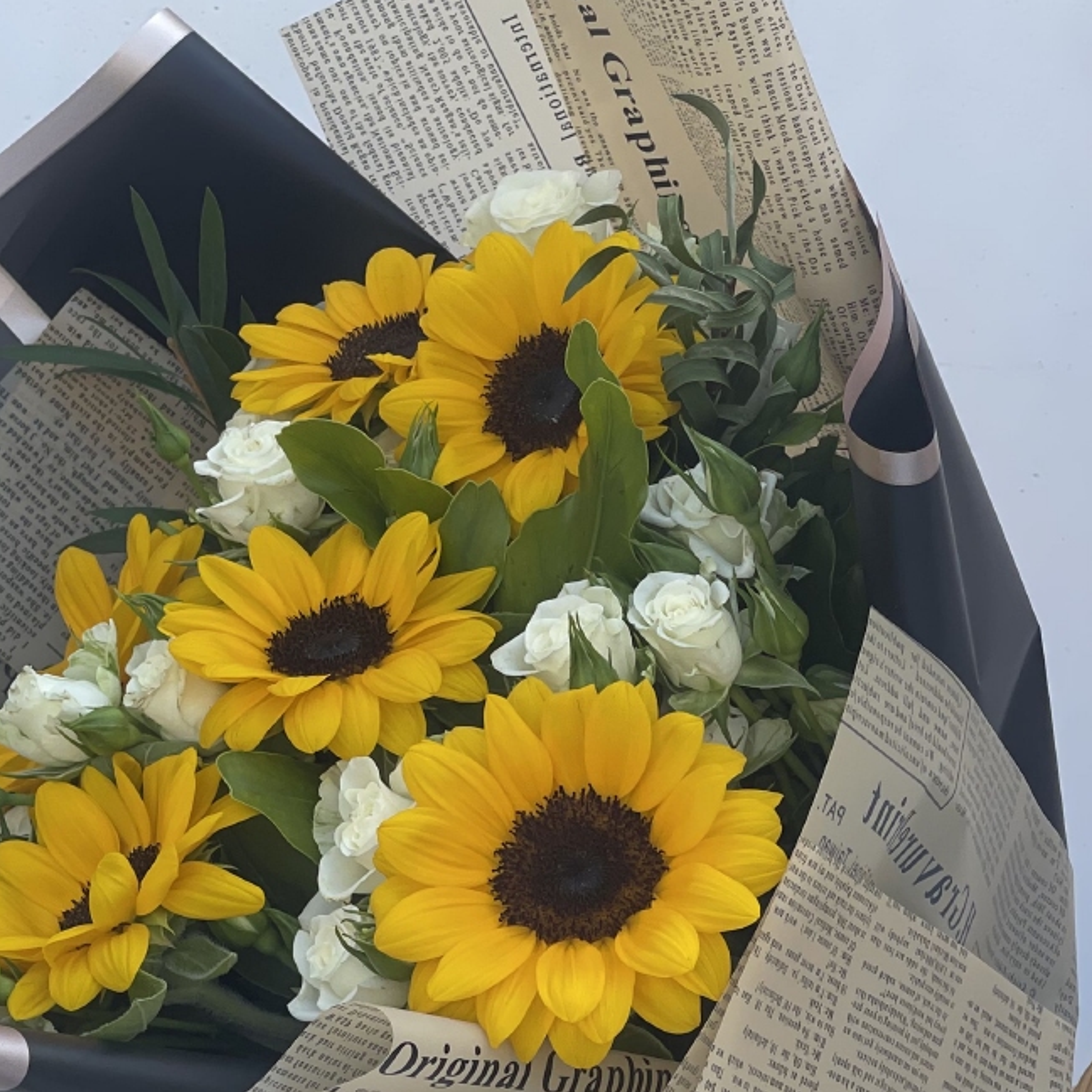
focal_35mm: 131
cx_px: 501
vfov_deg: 13.3
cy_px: 762
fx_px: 4675
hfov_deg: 13.3
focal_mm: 7.5
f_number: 2.2
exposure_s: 1/345
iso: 20
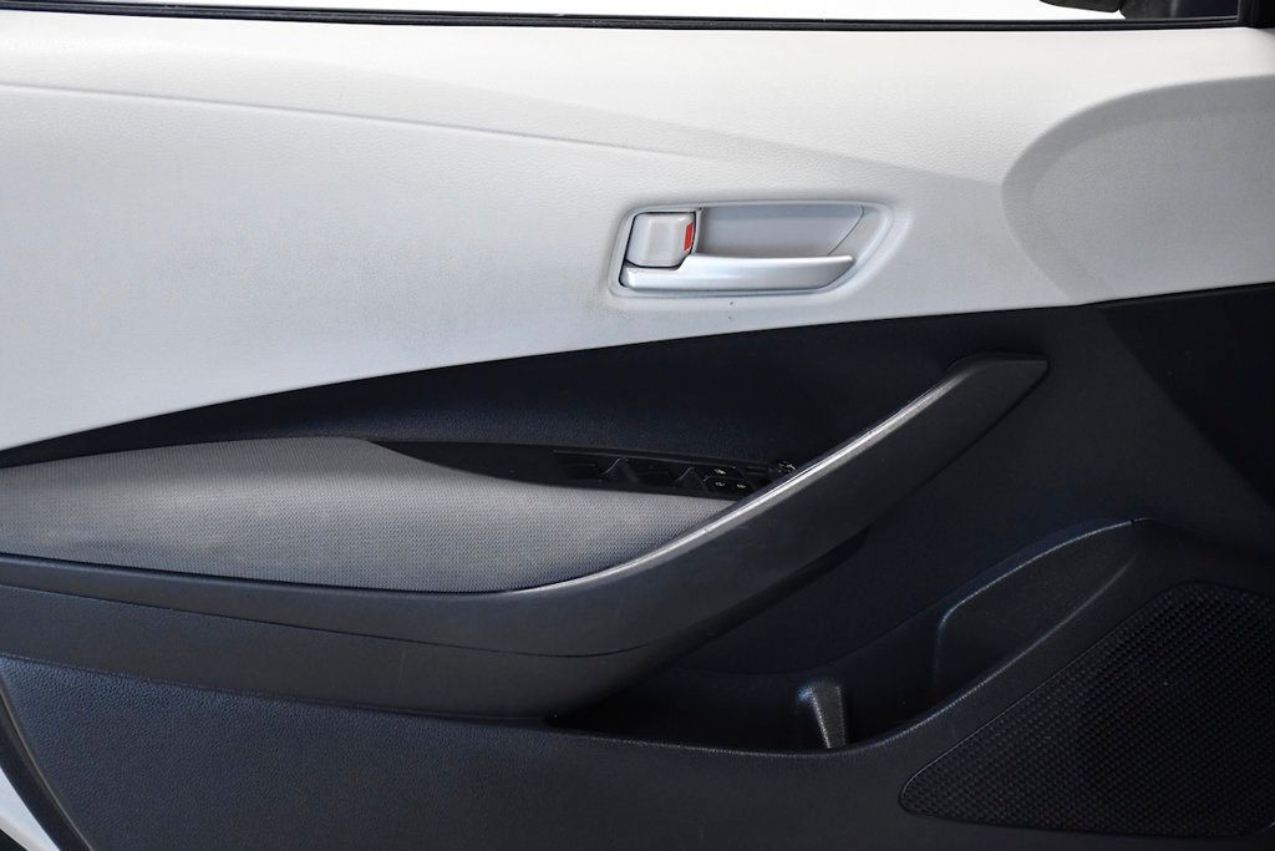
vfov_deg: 18.9
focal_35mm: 72
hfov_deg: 28.1
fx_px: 2550
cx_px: 638
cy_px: 426
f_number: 4.5
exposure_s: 1/250
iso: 2500
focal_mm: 48
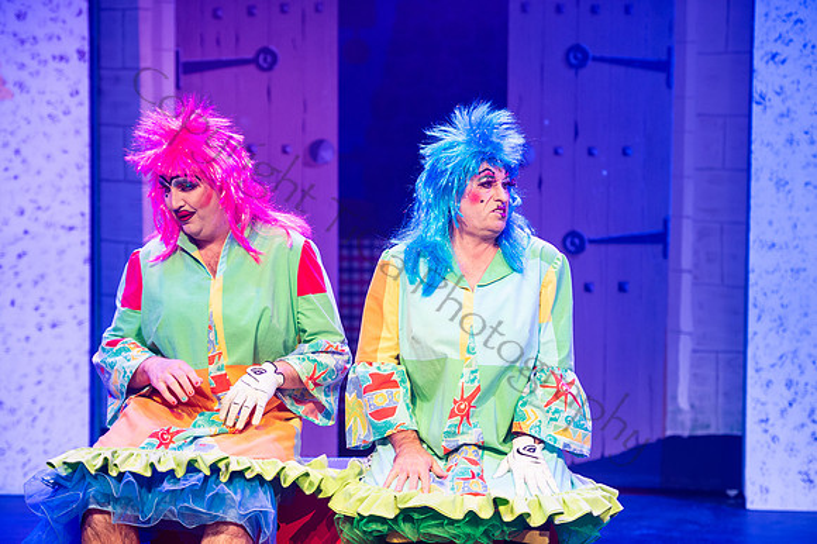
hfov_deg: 18.3
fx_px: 2540
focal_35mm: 112
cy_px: 272
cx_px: 408
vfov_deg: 12.2
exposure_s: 1/160
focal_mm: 112
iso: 1000
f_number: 2.8
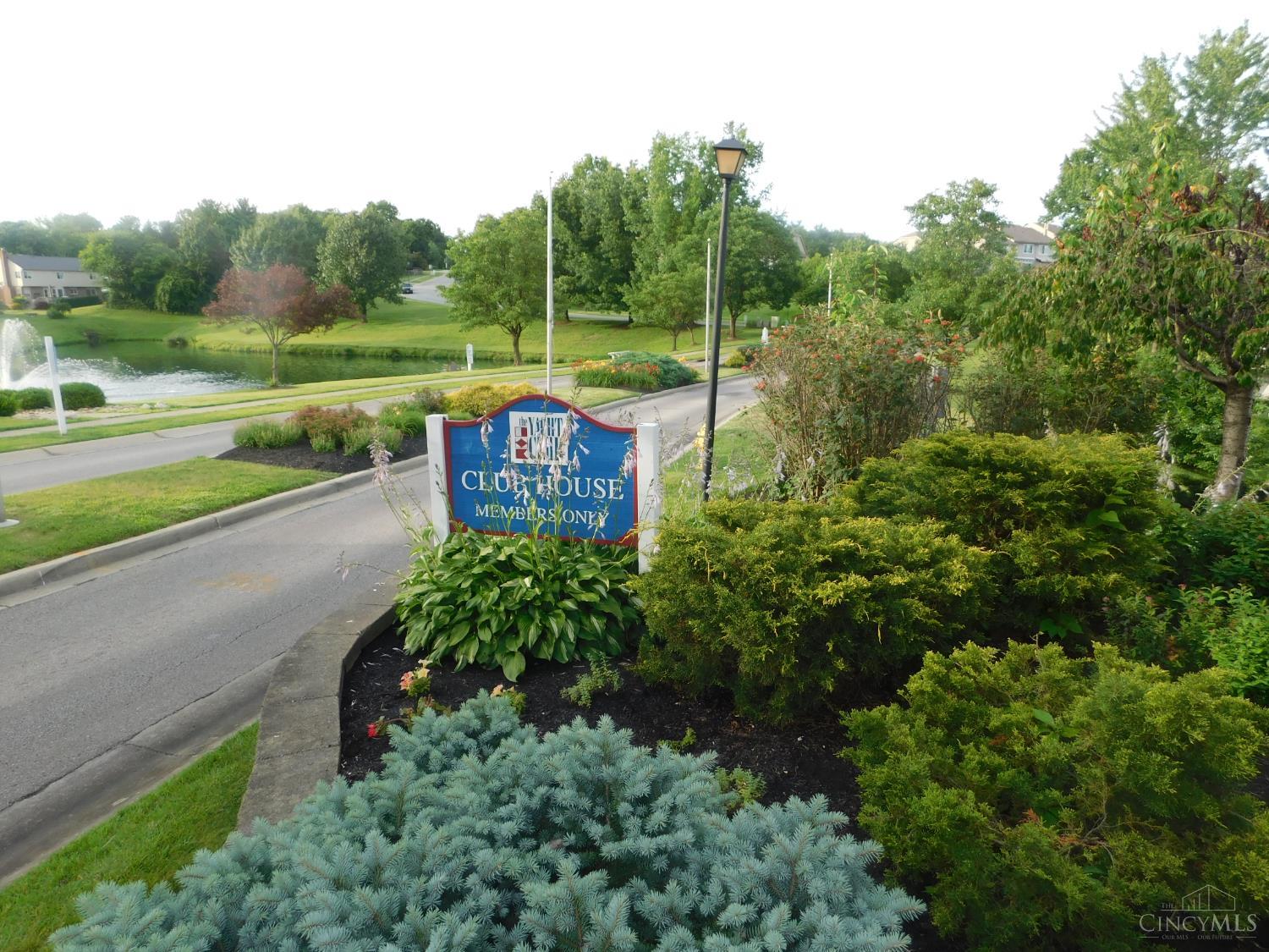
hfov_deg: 73.9
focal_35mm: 23
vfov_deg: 58.9
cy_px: 476
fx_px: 843
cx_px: 634
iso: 125
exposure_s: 1/250
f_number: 3
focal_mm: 4
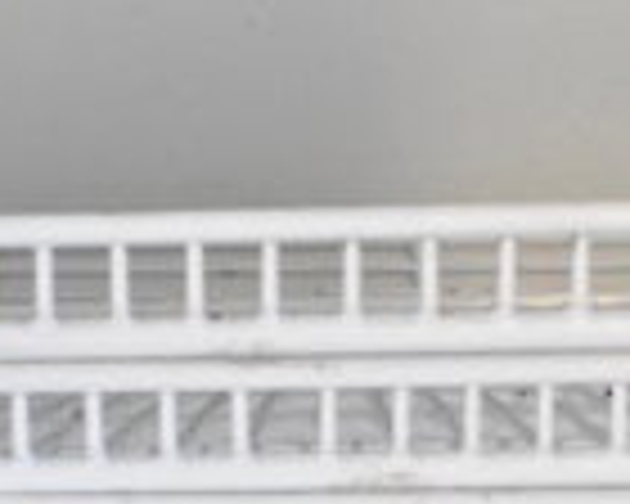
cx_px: 243
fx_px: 3096
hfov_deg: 11.6
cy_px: 844
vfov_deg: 9.0
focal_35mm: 166
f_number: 6.3
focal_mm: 27
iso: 6400
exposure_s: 1/160
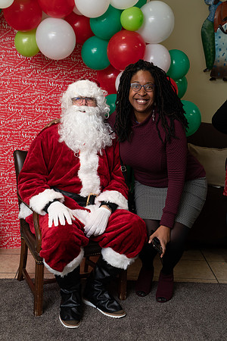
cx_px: 114
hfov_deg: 25.5
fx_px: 501
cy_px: 170
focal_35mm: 53
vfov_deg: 37.5
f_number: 5
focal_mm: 53
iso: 400
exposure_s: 1/80
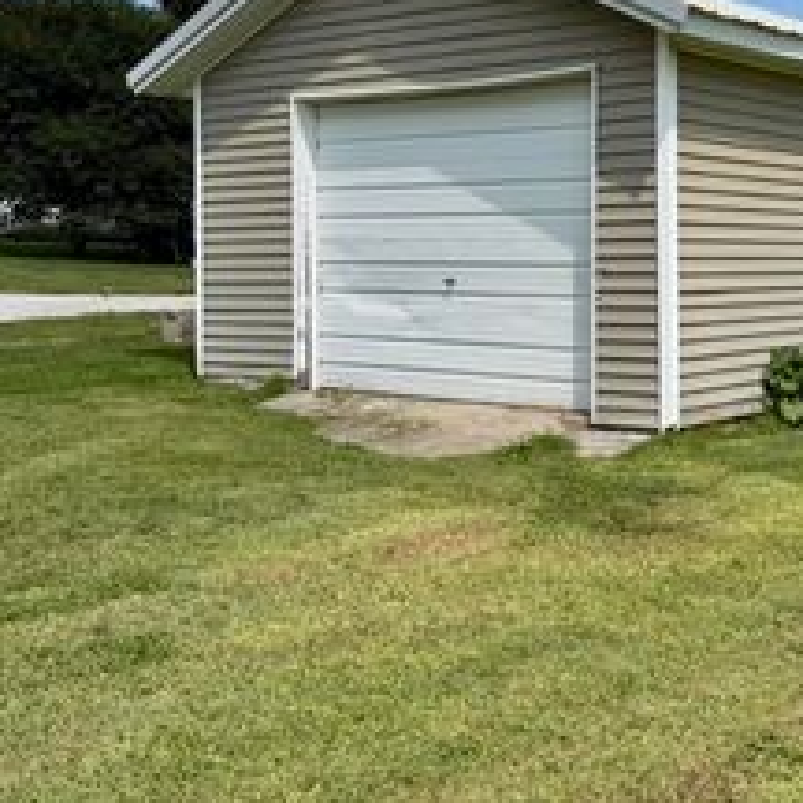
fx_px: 1286
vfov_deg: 34.3
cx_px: 628
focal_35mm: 49
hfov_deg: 33.8
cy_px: 266
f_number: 1.78
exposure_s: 1/5714
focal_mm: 6.76
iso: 80
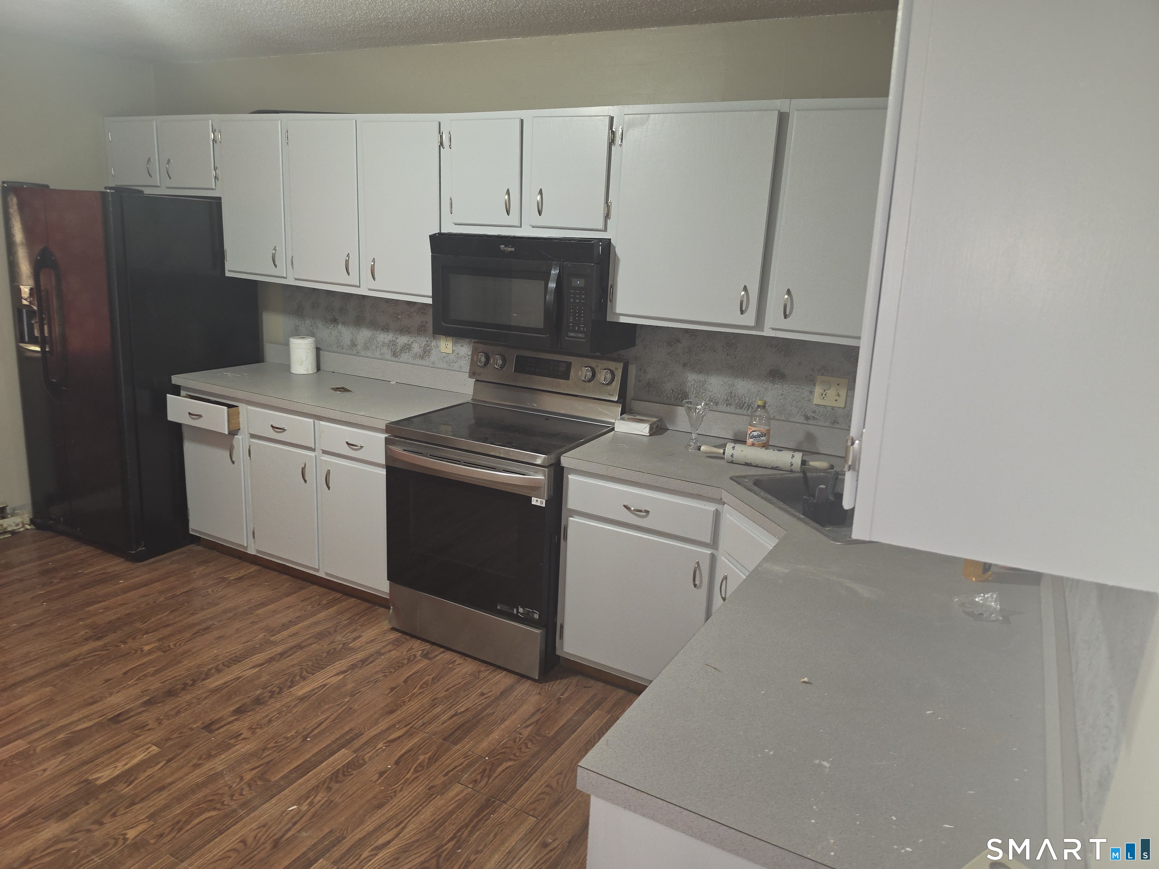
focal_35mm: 23
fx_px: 770
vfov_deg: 58.9
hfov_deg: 73.9
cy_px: 434
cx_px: 580
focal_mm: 6.5
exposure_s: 1/15
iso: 125
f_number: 1.4
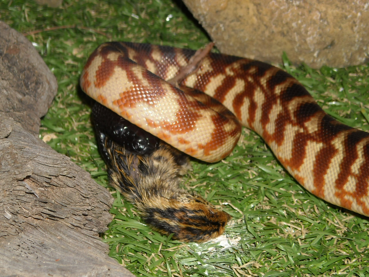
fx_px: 1119
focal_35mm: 105
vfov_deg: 14.1
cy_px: 138
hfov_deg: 18.7
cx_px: 184
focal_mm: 17.1
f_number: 4.7
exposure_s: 1/125
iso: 64
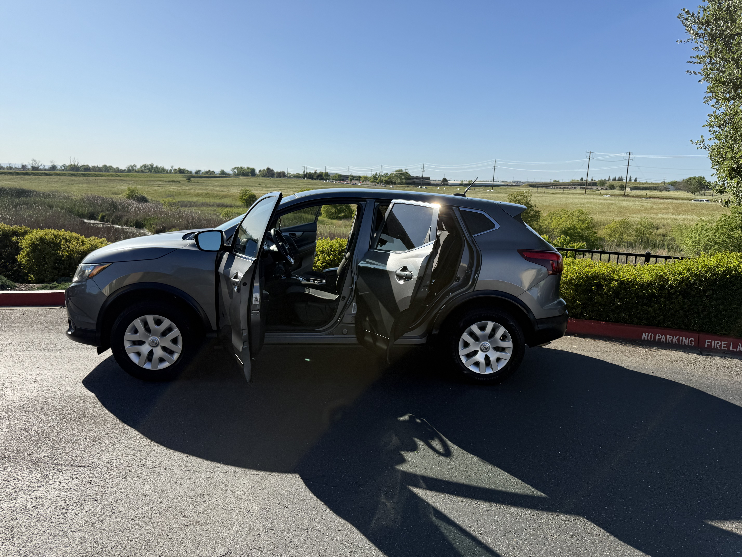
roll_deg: +0.1
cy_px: 278
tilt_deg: -10.2
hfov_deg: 71.6
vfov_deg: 56.8
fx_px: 514
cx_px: 371
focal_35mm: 24
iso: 80
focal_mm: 6.76
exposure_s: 1/5319
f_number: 1.78
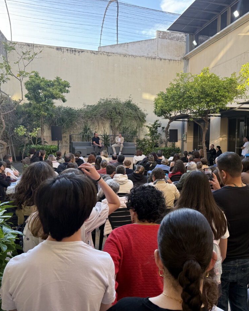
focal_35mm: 32
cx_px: 156
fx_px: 295
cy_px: 152
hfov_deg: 45.4
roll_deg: -0.6
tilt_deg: -2.4
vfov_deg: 55.6
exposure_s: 1/459
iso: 80
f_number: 1.78
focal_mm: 6.76
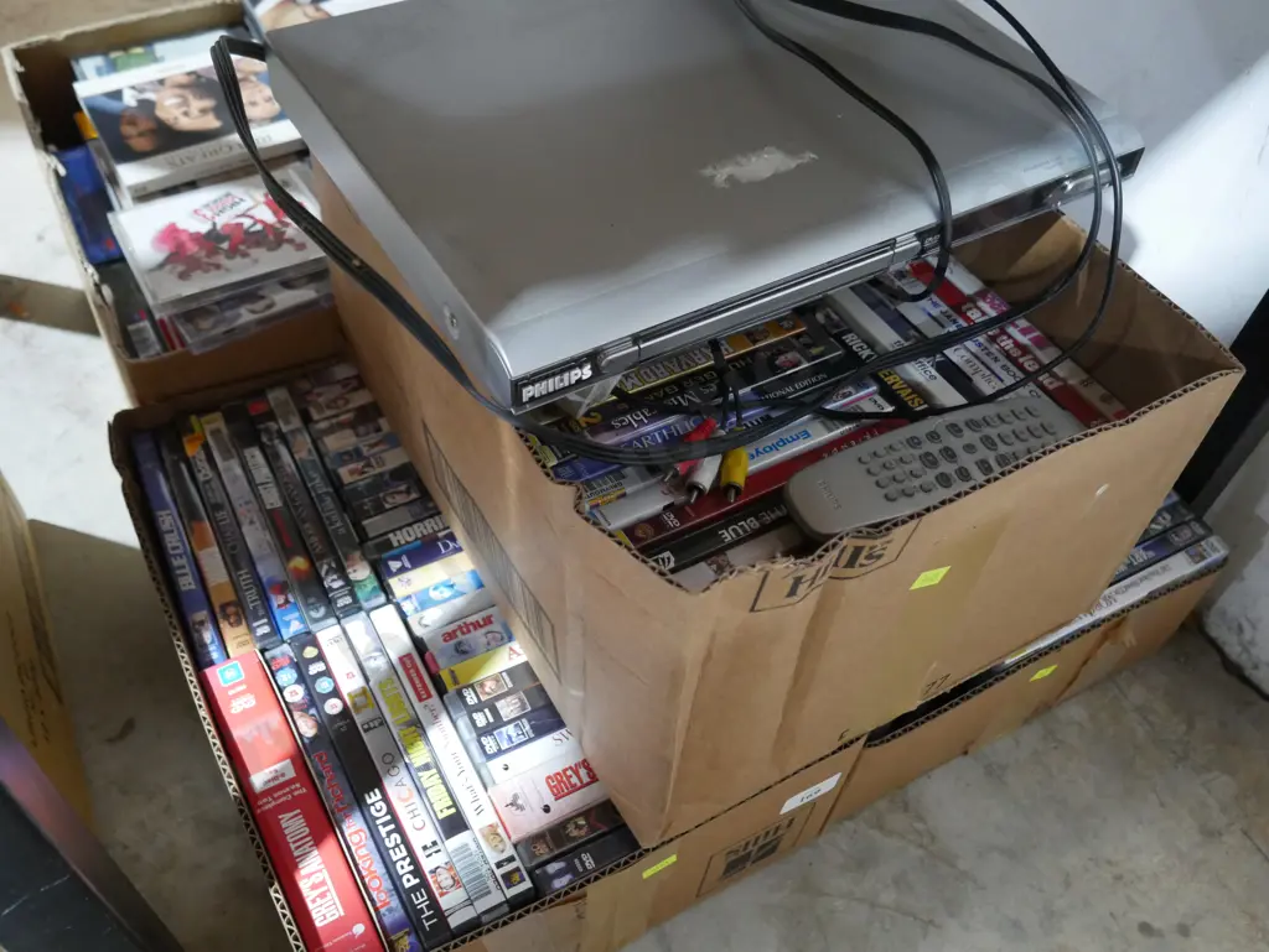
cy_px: 476
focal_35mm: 32
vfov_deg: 44.2
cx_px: 634
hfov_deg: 56.8
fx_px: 1174
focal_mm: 16
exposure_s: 1/60
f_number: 3.6
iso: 3200
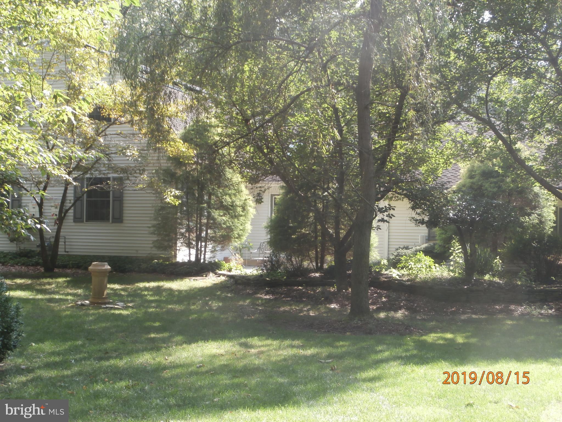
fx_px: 925
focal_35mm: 57
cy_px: 211
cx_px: 281
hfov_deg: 33.8
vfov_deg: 25.7
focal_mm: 10.11
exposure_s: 1/80
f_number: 4.5
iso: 100
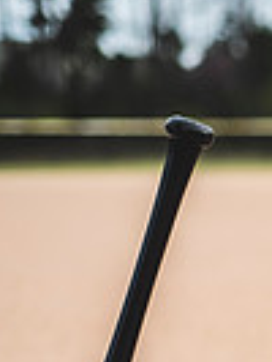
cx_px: 762
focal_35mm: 209
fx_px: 2186
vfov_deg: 9.3
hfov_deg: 6.6
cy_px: 508
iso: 100
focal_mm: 50
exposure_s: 1/400
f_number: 2.8
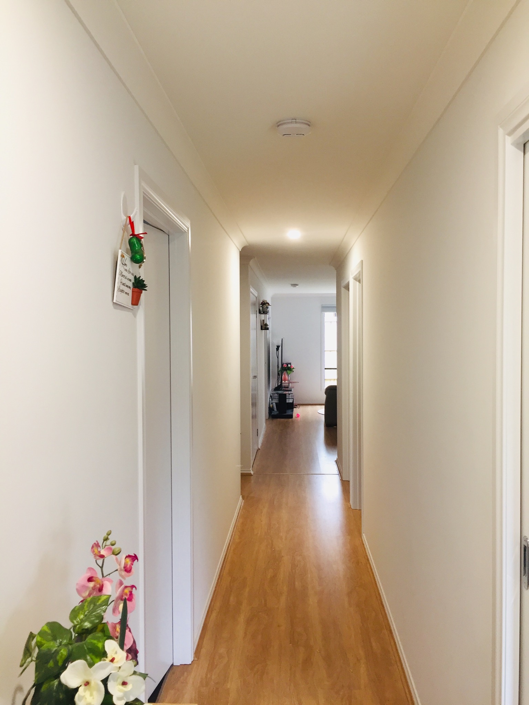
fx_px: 591
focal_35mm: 29
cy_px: 352
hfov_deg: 48.2
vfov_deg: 61.7
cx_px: 264
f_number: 2.2
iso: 80
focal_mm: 4.15
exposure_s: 1/33
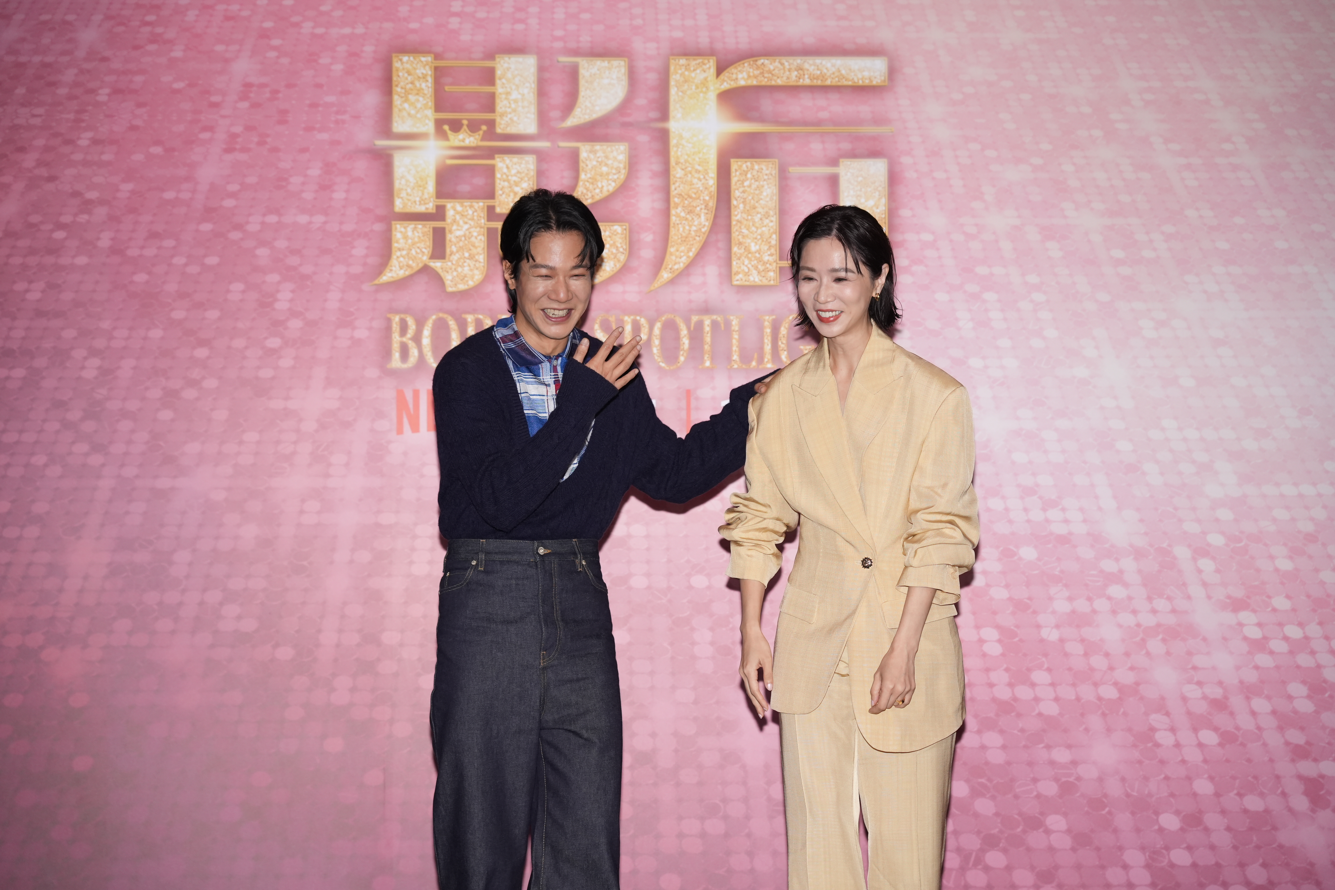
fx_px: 3078
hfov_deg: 24.5
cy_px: 445
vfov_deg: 16.5
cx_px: 668
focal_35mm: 83
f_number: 4.5
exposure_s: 1/160
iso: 1250
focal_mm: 83
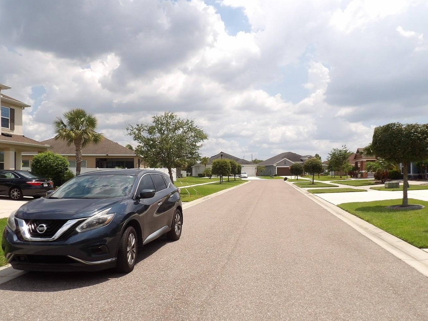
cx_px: 215
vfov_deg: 48.1
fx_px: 359
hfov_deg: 61.7
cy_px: 179
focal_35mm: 29
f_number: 4.6
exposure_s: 1/822
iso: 100
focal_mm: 4.3
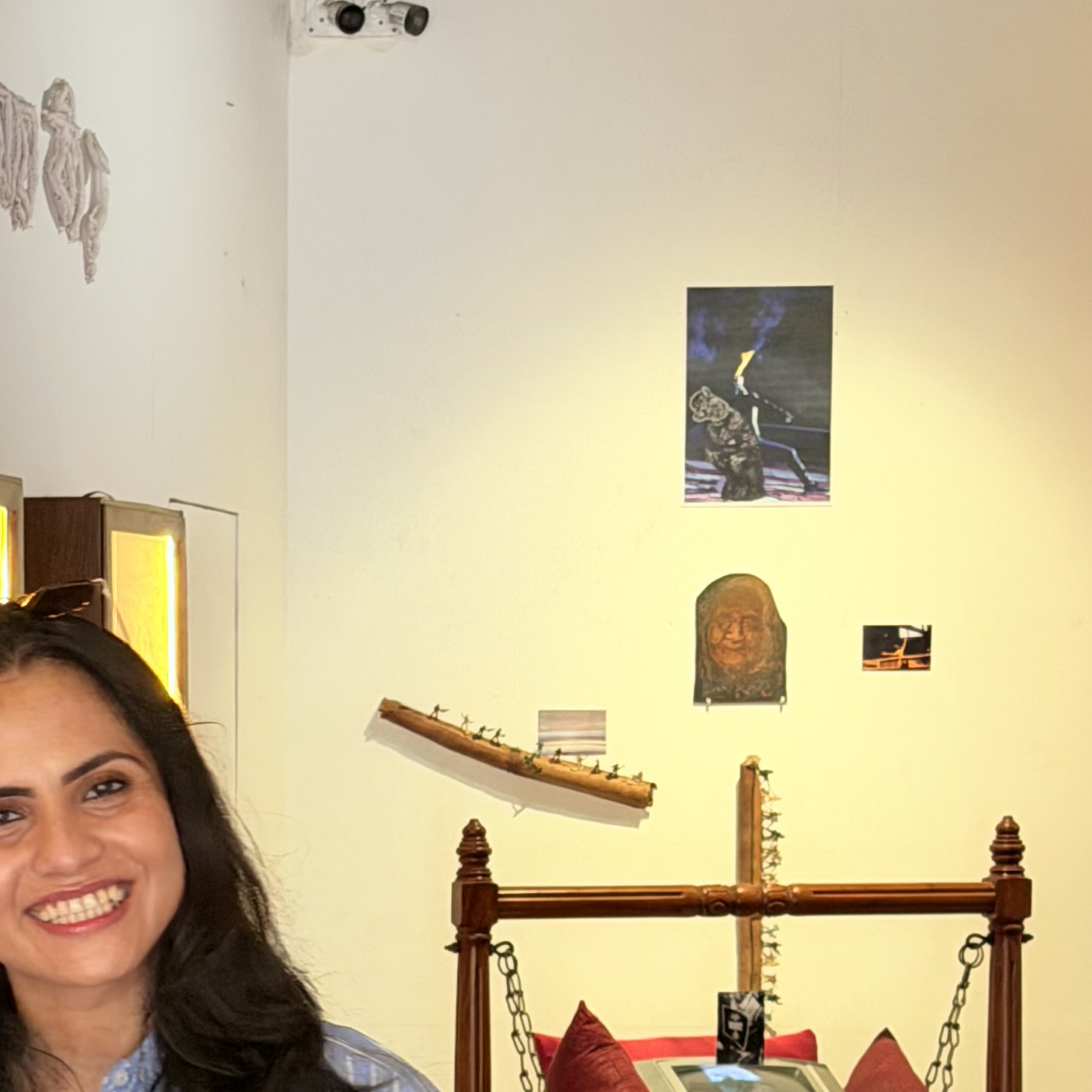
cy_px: 990
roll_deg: -0.2
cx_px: 201
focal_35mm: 117
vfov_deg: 14.7
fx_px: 4176
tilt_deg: -4.0
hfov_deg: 14.8
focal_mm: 6.76
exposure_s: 1/50
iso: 100
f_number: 1.78
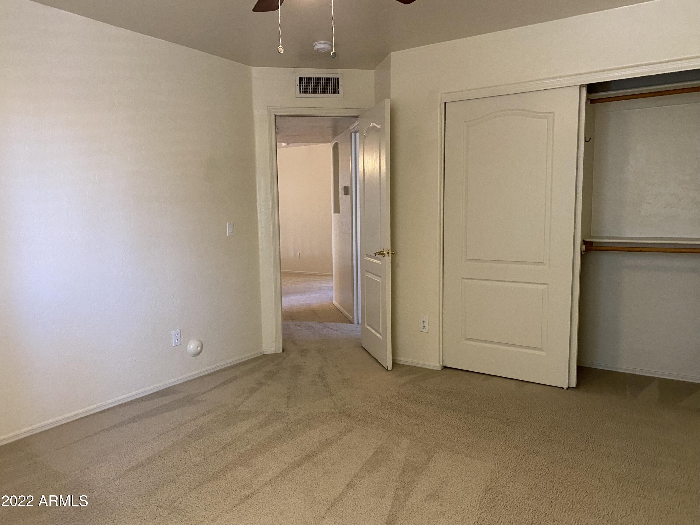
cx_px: 350
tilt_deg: -5.9
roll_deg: +0.8
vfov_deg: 53.1
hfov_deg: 67.3
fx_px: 526
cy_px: 262
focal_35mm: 26
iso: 320
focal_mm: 4.25
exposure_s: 1/60
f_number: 1.8
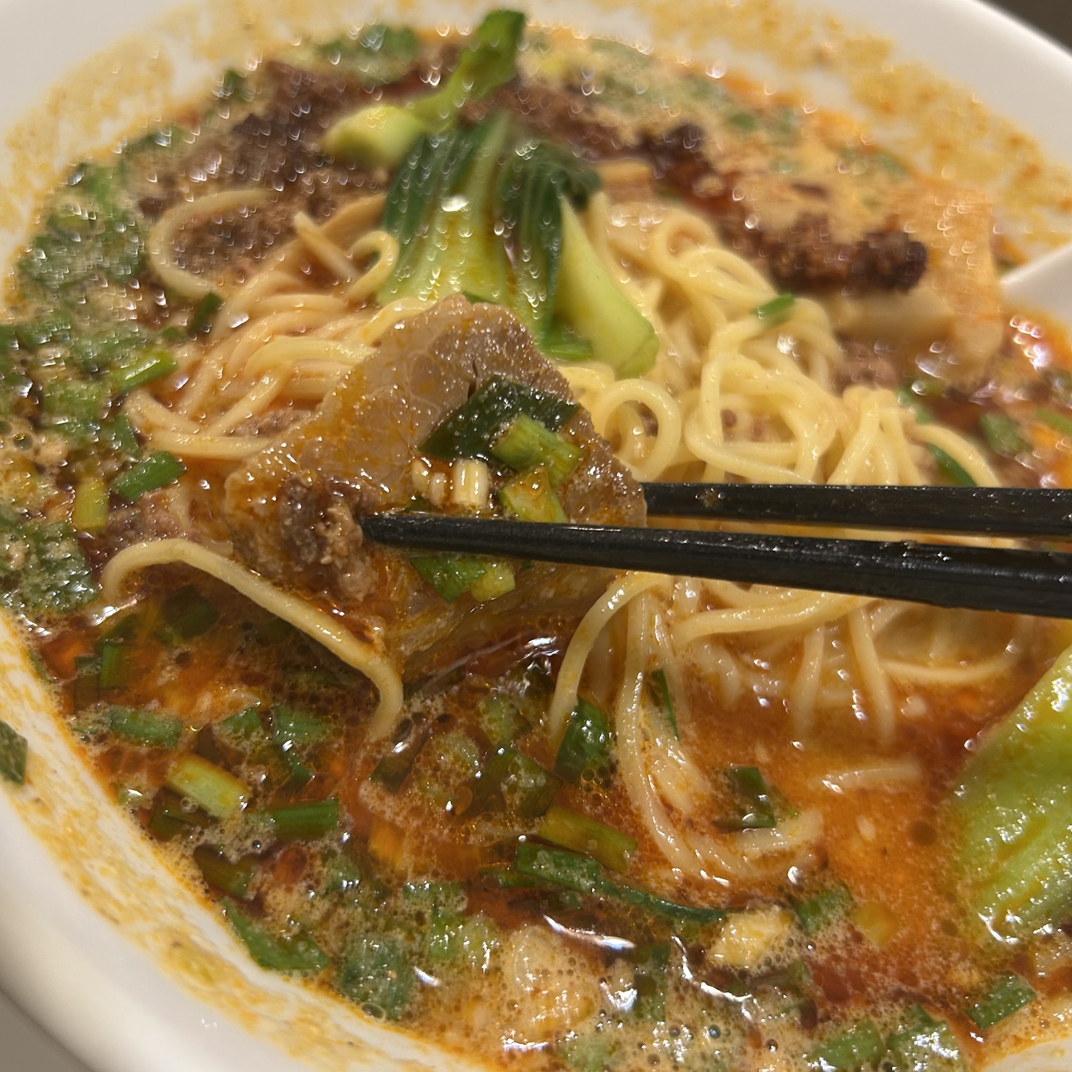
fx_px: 1086
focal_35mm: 31
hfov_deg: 52.4
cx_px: 478
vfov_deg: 52.5
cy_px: 538
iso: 100
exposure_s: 1/50
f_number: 1.5
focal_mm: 5.7
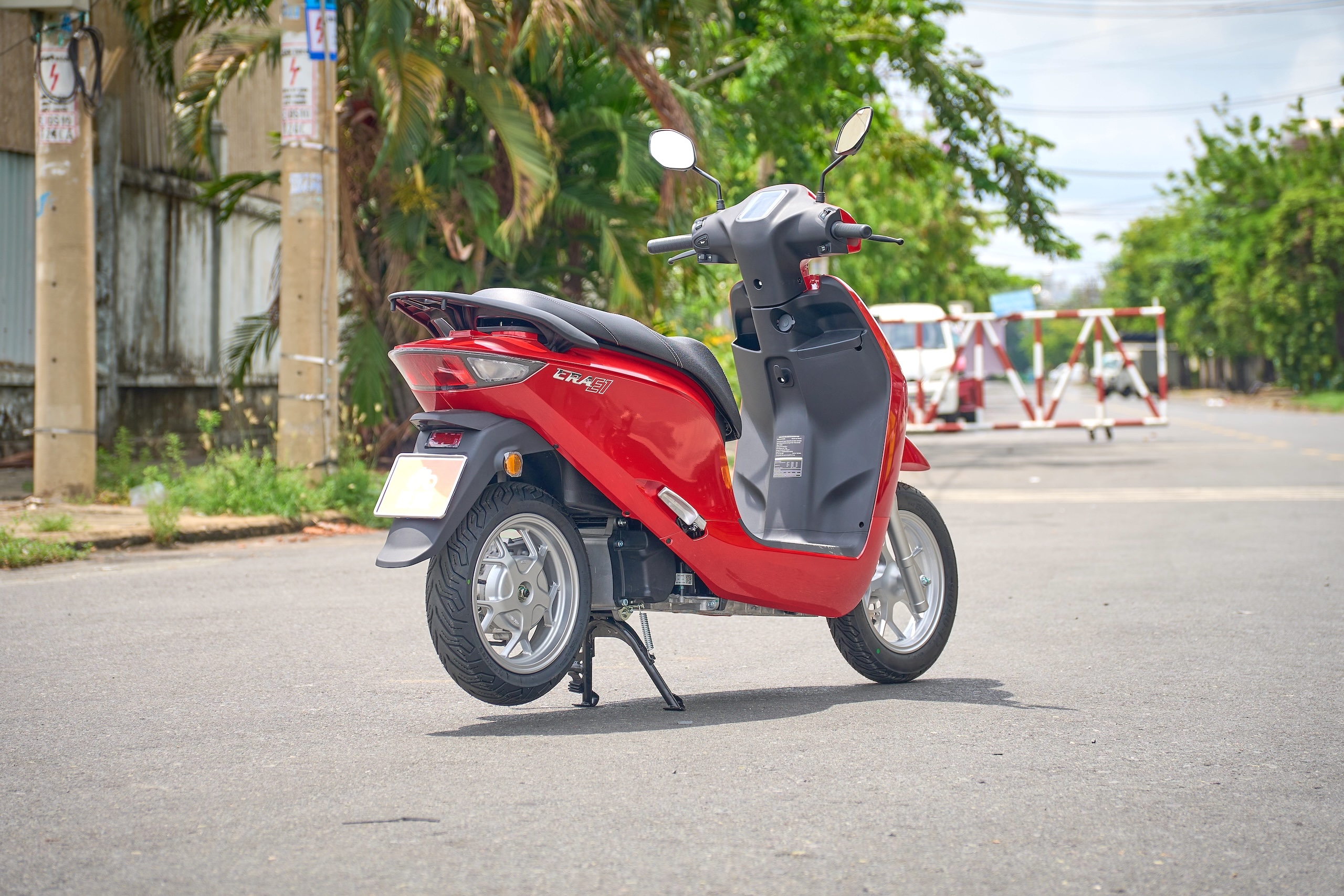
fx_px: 3920
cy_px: 448
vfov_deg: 13.0
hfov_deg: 19.5
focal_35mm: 105
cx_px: 672
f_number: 3.5
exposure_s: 1/500
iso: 80
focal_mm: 70
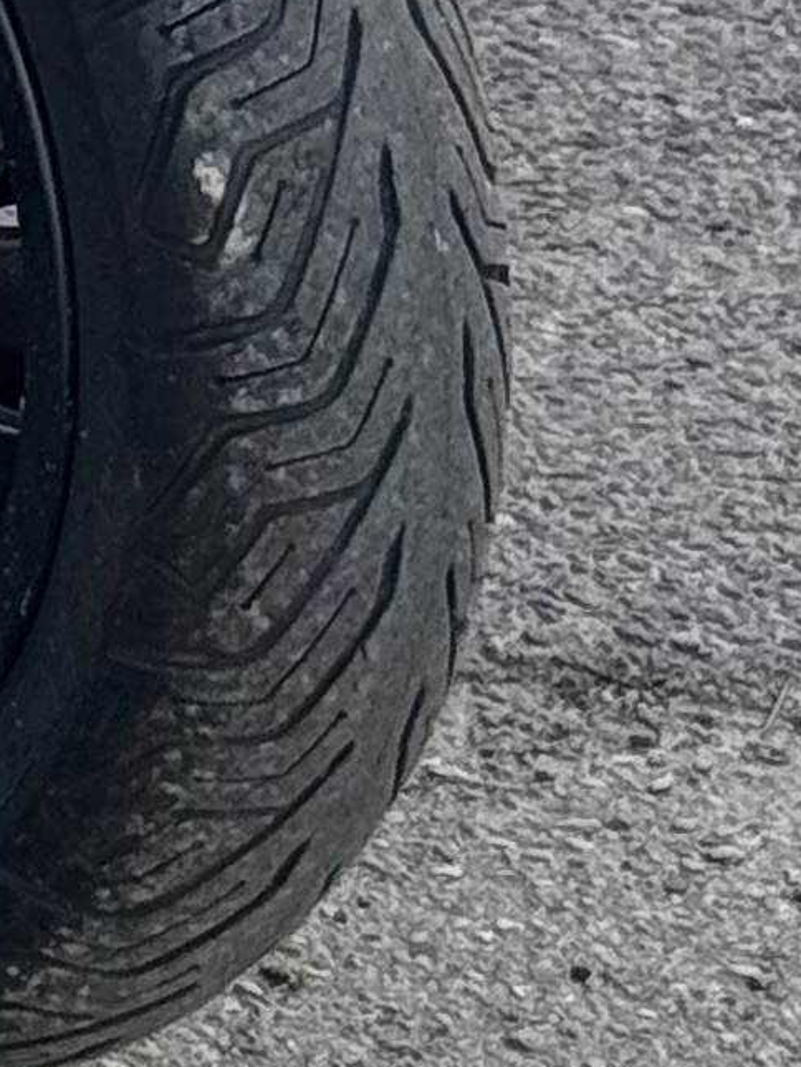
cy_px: -1502
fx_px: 9253
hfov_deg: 4.7
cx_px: -1643
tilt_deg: -6.6
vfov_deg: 6.3
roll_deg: -1.1
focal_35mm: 300
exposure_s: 1/651
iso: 64
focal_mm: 6.76
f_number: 1.78
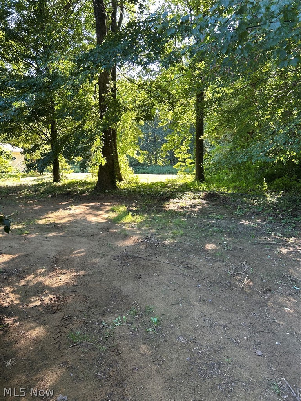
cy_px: 200
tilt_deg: -7.8
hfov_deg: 53.1
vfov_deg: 67.3
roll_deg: -1.7
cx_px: 150
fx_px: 301
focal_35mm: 26
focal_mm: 5.7
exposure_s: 1/121
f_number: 1.5
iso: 50
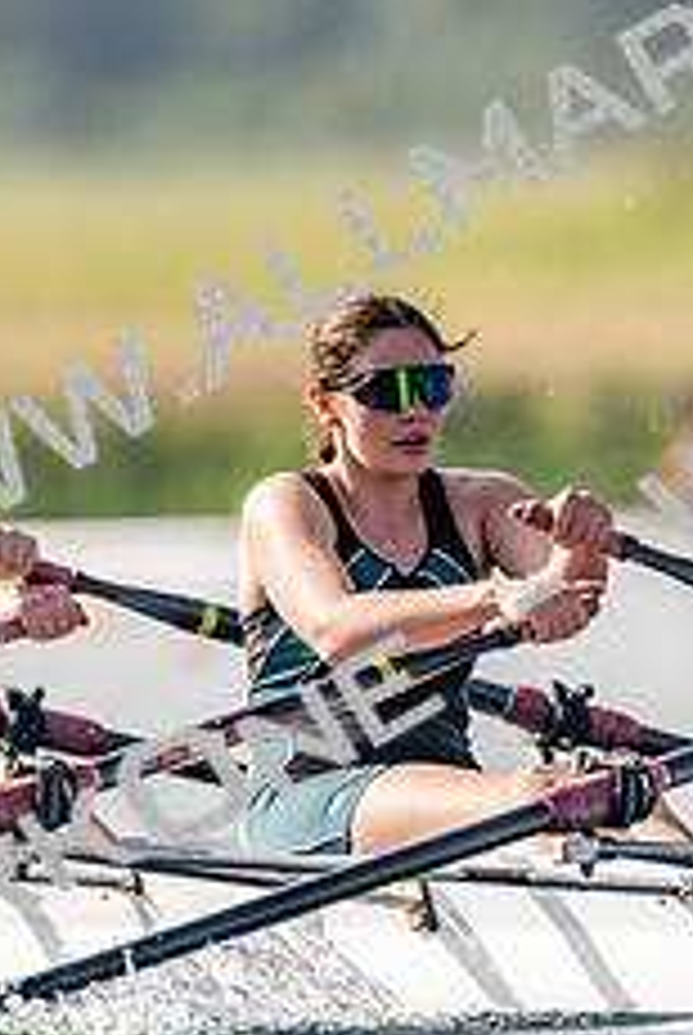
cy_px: 619
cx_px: 310
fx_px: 43496
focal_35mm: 1511
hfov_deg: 0.9
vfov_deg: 1.4
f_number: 5.6
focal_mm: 600
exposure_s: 1/2500
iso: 250
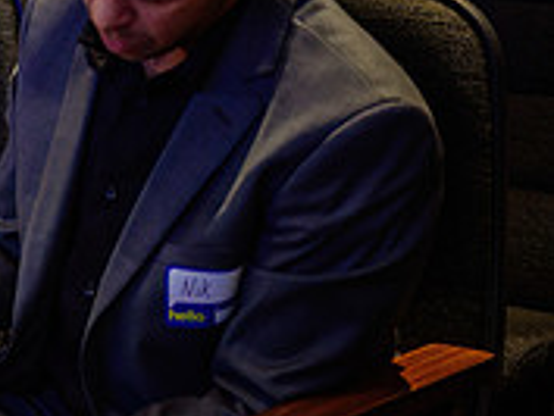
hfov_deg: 10.7
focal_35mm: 172
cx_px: -494
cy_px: 173
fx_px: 2755
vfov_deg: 8.6
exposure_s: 1/50
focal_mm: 47
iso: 1600
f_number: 2.8
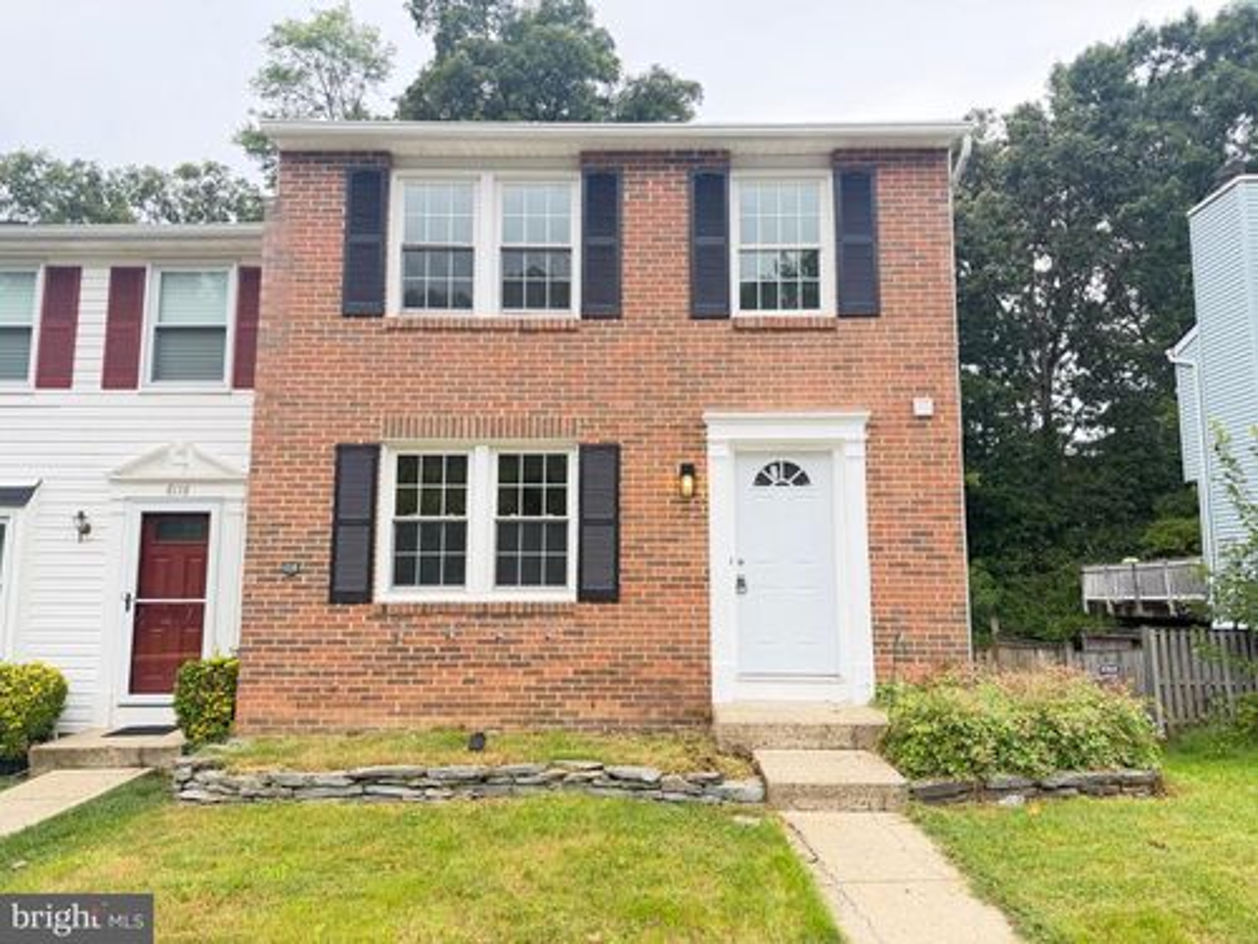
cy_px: 472
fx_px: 872
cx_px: 629
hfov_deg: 71.6
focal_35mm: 24
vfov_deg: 56.8
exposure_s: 1/137
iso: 80
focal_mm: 6.76
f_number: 1.78
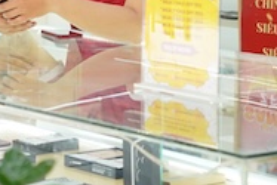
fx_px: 1340
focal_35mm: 174
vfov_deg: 7.8
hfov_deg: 11.5
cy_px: -47
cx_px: -95
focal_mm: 36.2
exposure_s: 1/500
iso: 800
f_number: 2.8
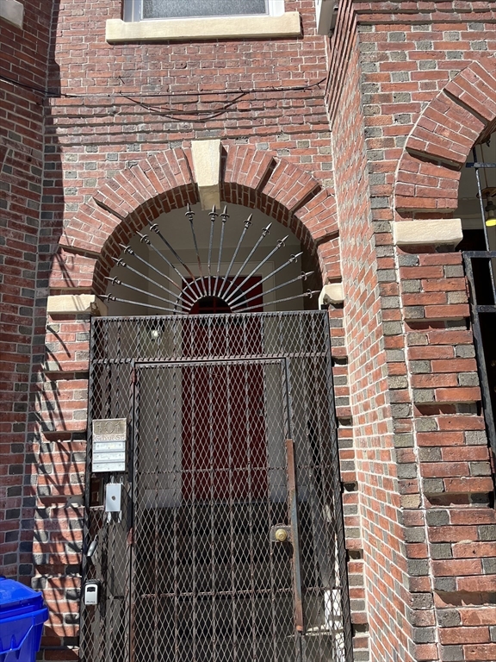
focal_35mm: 26
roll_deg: +3.0
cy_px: 331
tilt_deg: +11.5
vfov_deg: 67.3
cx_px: 248
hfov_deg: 53.1
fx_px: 497
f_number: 1.6
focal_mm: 5.1
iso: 50
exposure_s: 1/1647
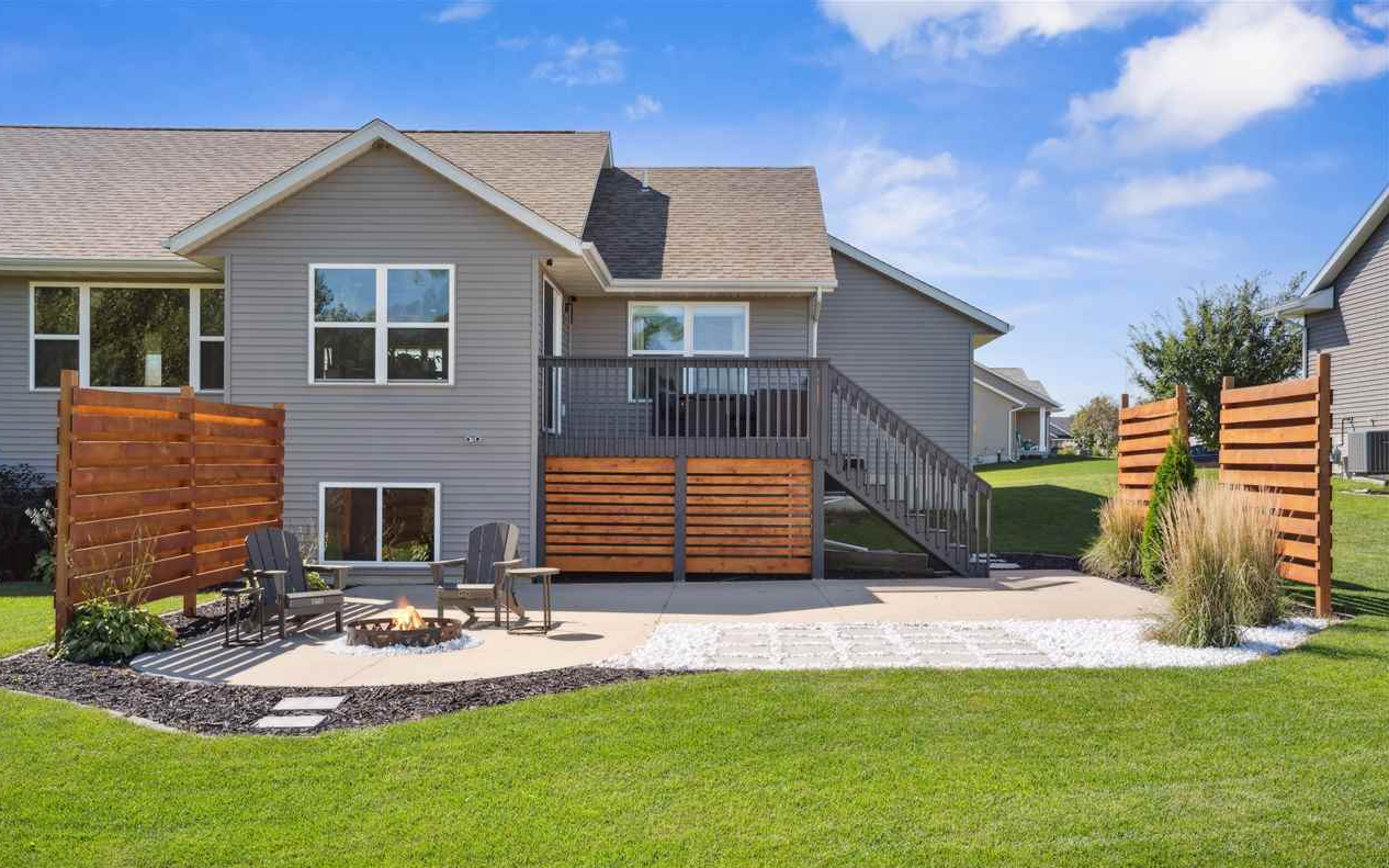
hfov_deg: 56.7
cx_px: 688
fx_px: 1287
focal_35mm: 34
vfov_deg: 37.2
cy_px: 467
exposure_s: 1/500
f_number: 9
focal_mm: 33
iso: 400
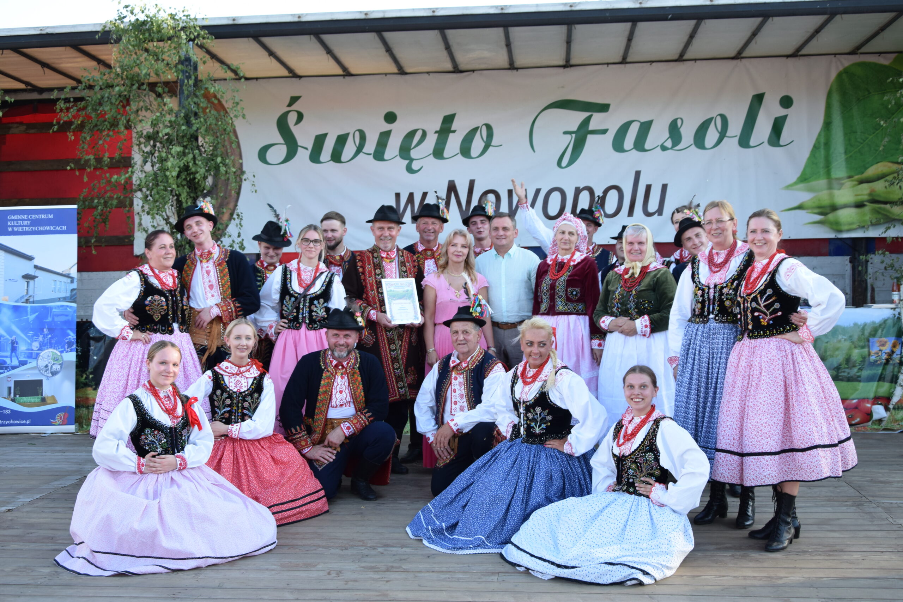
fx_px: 1053
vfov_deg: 31.9
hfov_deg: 46.4
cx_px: 452
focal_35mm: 42
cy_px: 301
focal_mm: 28
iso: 400
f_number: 7.1
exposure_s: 1/200
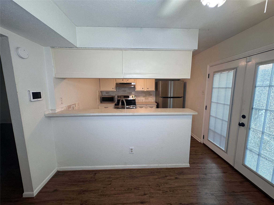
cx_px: 137
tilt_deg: -7.1
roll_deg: -0.5
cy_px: 102
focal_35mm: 14
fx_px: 111
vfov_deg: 85.7
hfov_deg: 102.1
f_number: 2.2
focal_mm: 2.22
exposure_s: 1/120
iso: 125
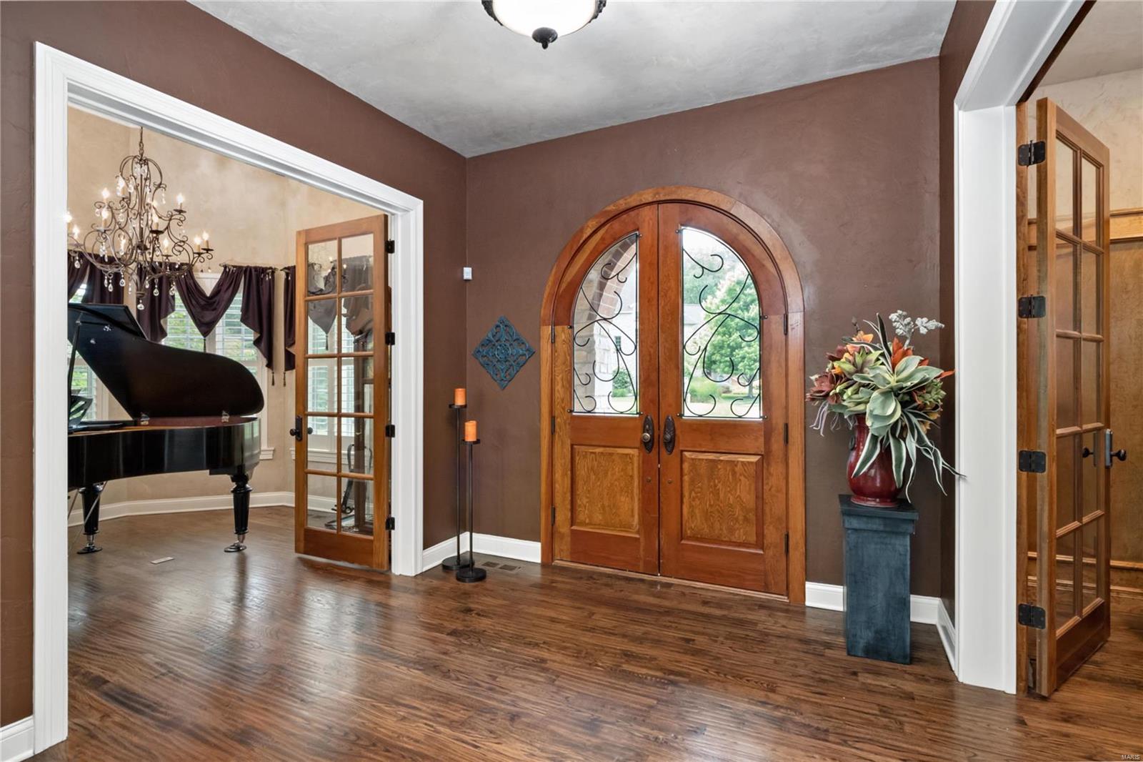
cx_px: 572
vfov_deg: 73.7
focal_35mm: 16
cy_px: 381
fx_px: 508
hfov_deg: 96.7
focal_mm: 8
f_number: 8
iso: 640
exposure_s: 1/50
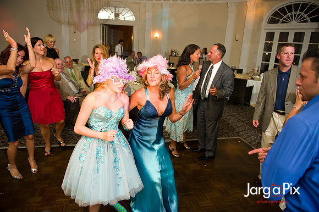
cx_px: 160
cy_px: 106
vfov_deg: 53.1
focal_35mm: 24
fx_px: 213
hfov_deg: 73.8
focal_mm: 24
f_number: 3.2
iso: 1600
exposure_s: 1/125
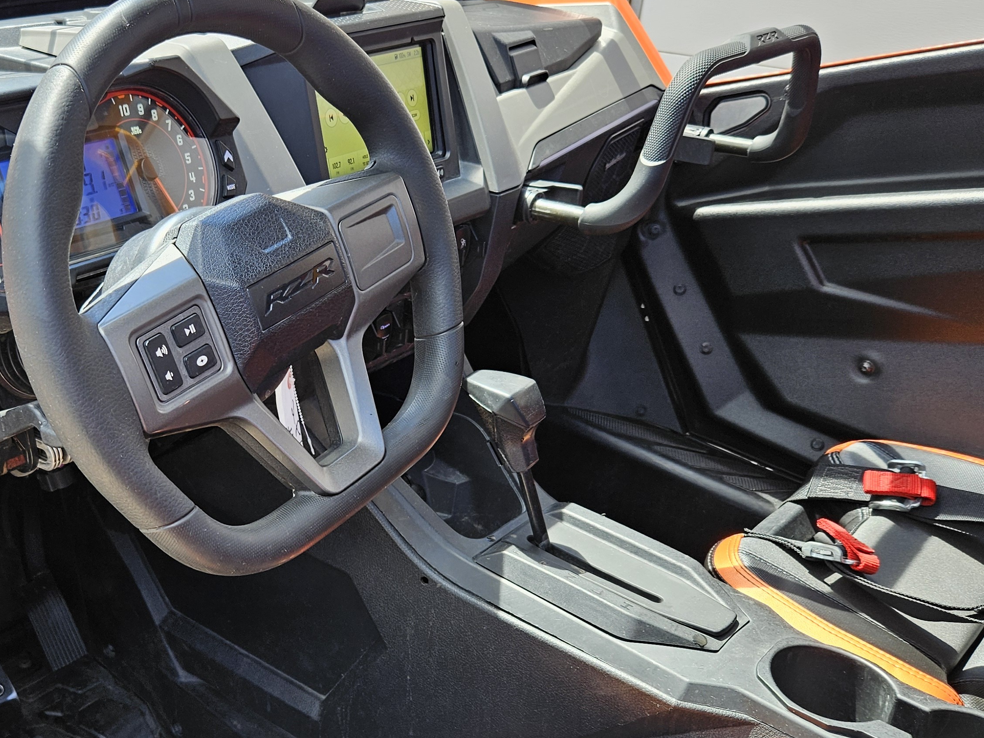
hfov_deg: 44.8
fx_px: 1165
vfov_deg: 35.0
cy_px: 442
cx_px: 300
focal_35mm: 41
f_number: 1.8
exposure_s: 1/180
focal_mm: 5.4
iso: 25
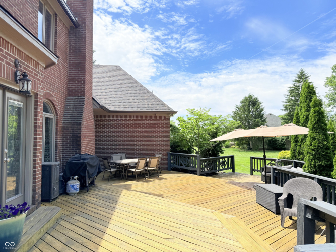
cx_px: 168
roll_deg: -0.5
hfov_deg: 71.6
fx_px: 233
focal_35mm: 24
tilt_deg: +2.1
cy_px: 126
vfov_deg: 56.8
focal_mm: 6.76
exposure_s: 1/3953
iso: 100
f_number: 1.78
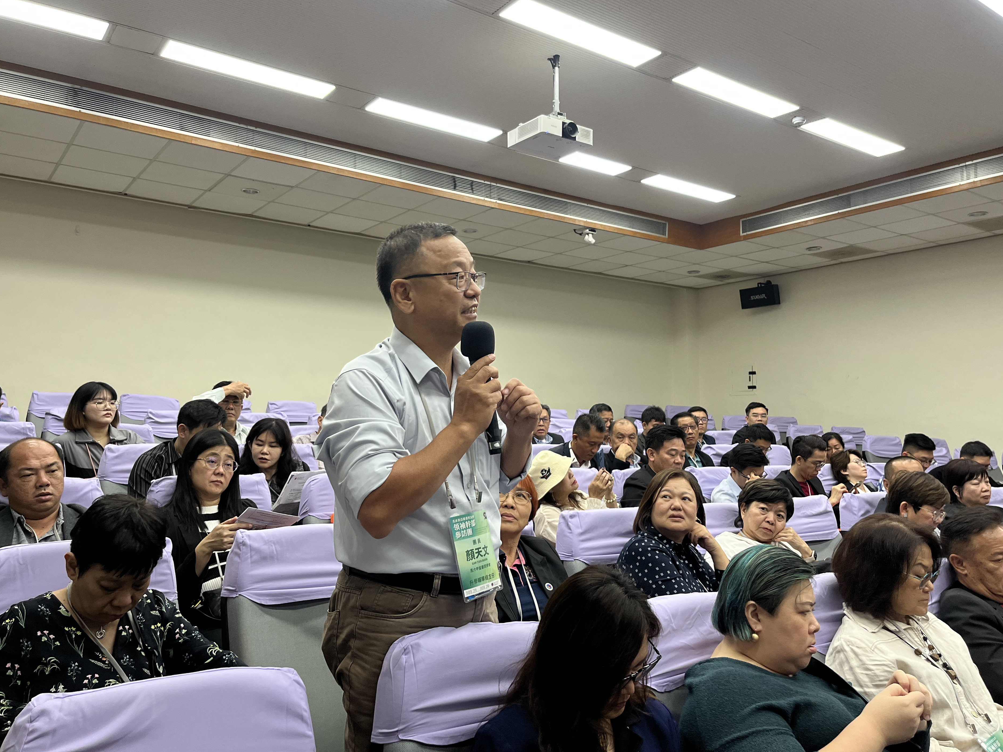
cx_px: 504
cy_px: 348
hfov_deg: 63.4
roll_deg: -0.7
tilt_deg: +5.4
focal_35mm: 28
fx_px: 811
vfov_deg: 49.7
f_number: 1.6
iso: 125
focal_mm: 5.1
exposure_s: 1/120
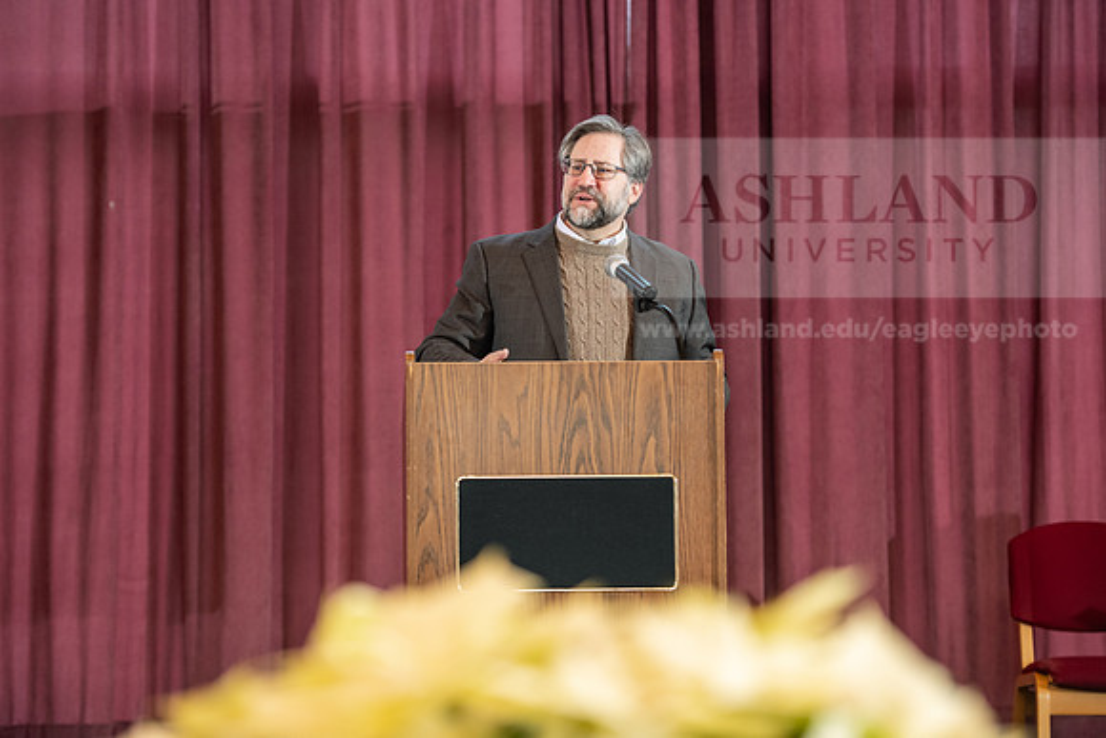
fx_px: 3226
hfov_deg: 19.5
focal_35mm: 105
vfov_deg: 13.0
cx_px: 553
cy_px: 369
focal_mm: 105
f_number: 3.2
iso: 1250
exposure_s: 1/200
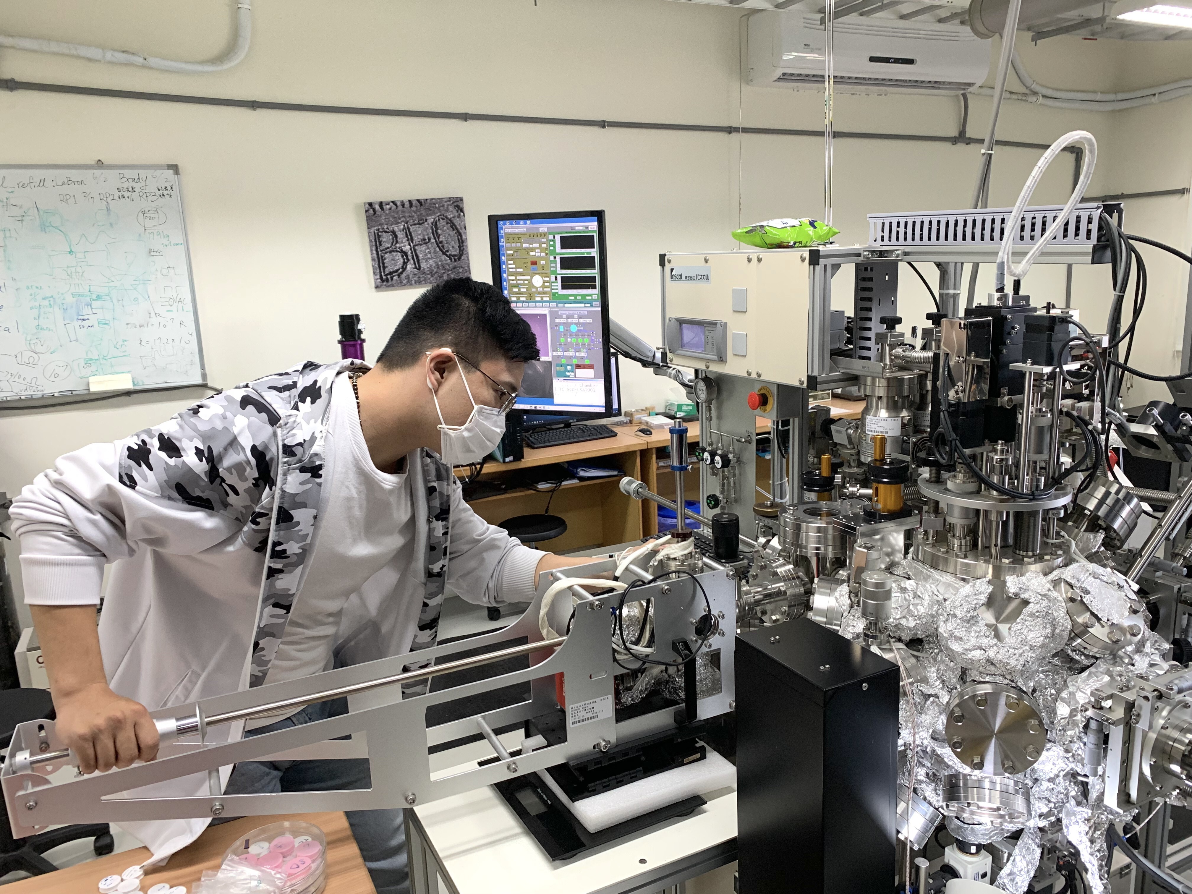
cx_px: 596
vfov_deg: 53.1
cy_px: 447
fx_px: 895
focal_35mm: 26
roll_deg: +1.7
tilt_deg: -10.3
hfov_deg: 67.3
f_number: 1.8
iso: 100
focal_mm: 4.25
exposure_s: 1/60
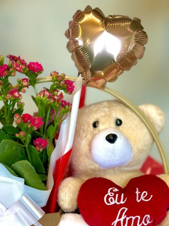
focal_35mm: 99
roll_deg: +0.6
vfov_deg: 19.8
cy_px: 156
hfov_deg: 14.9
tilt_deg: -12.2
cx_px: 55
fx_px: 644
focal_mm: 6.86
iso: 64
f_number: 1.78
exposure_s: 1/123
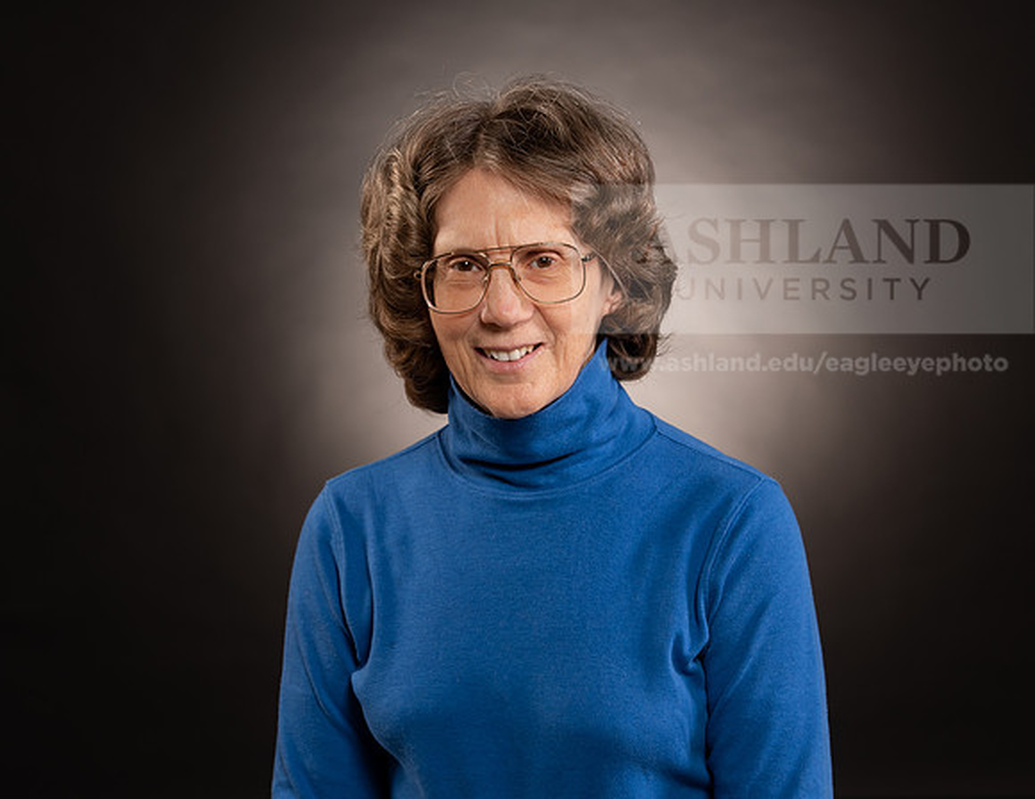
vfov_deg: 11.4
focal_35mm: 132
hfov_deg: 14.7
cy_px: 436
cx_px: 550
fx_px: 4004
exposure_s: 1/200
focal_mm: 100
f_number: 7.1
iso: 250
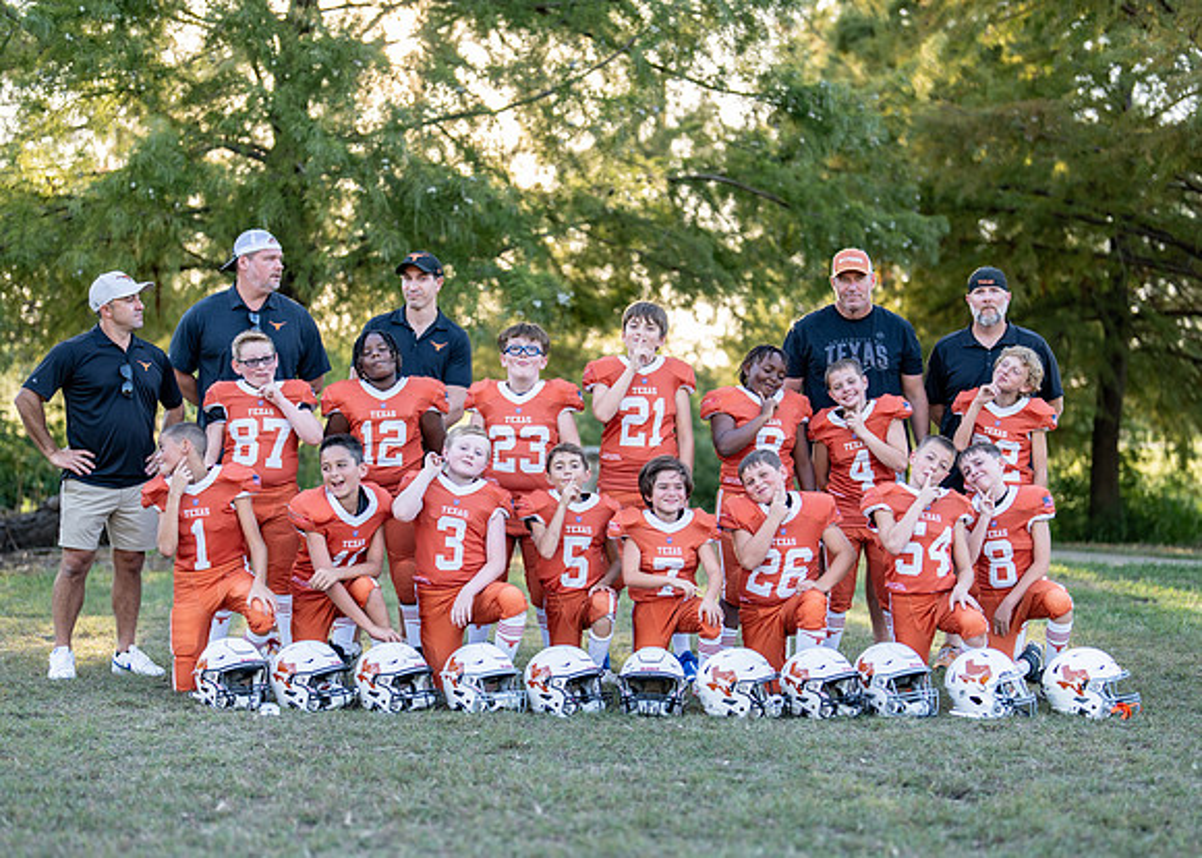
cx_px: 601
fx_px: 2076
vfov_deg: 23.3
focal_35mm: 61
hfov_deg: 32.3
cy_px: 493
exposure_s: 1/800
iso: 100
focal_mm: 50
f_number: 1.2
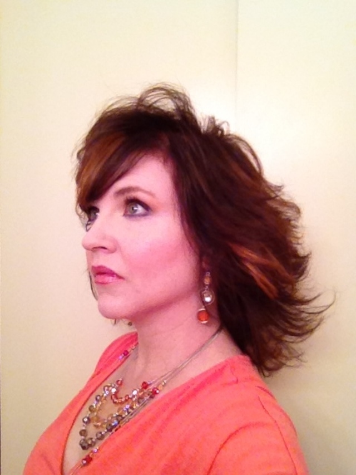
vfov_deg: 52.6
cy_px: 238
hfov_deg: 40.7
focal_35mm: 35
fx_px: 480
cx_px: 178
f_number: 2.4
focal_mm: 1.85
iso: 250
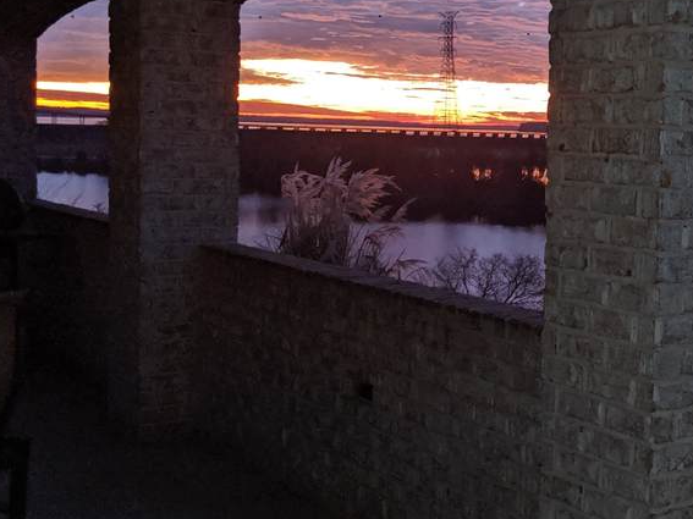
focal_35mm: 61
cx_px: 653
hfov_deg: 30.0
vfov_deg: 24.0
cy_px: 198
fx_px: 1221
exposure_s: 1/17.1
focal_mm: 4.44
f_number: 1.8
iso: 419
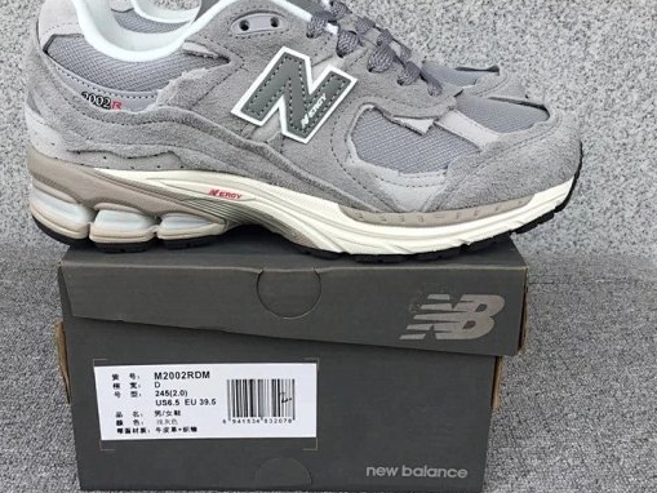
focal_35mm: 39
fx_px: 740
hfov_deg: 47.8
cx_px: 302
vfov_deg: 36.8
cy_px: 221
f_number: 2.4
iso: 25
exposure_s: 1/299
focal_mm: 3.3
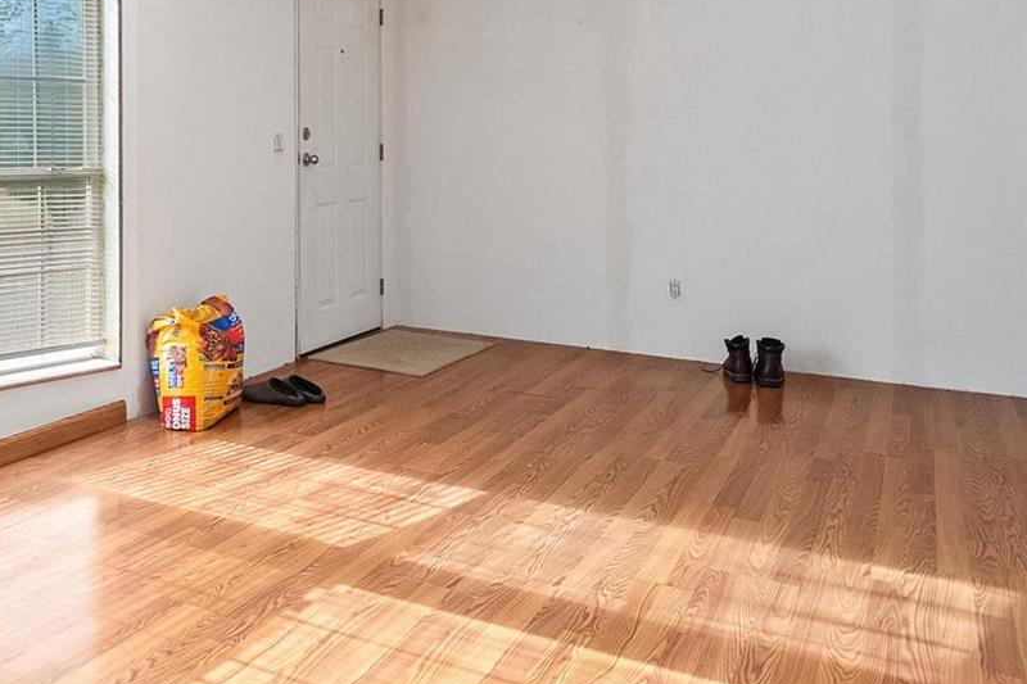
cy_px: 151
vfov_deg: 35.8
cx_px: 195
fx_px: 1027
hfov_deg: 49.8
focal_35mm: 36
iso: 640
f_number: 9
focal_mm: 9
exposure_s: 1/30
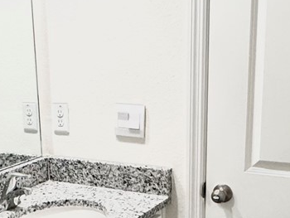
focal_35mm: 64
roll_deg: +3.1
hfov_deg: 29.5
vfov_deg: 22.6
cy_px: 182
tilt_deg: -15.9
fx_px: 537
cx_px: 56
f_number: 2.2
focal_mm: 2.22
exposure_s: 1/120
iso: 320
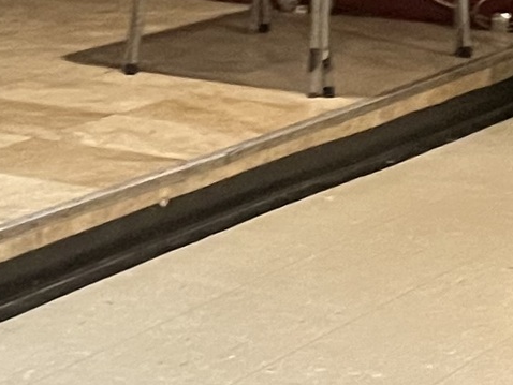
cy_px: 9
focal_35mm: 167
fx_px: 2476
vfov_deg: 8.8
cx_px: -493
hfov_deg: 10.9
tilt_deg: -10.1
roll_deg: +0.8
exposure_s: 1/40
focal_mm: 5.7
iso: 500
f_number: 1.5
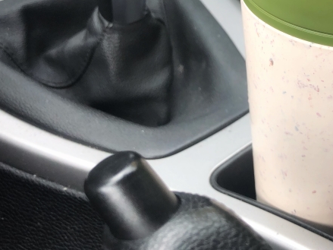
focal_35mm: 51
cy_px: 39
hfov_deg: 36.2
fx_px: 490
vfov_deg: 27.8
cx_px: 269
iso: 50
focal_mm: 3.99
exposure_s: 1/120
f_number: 1.8
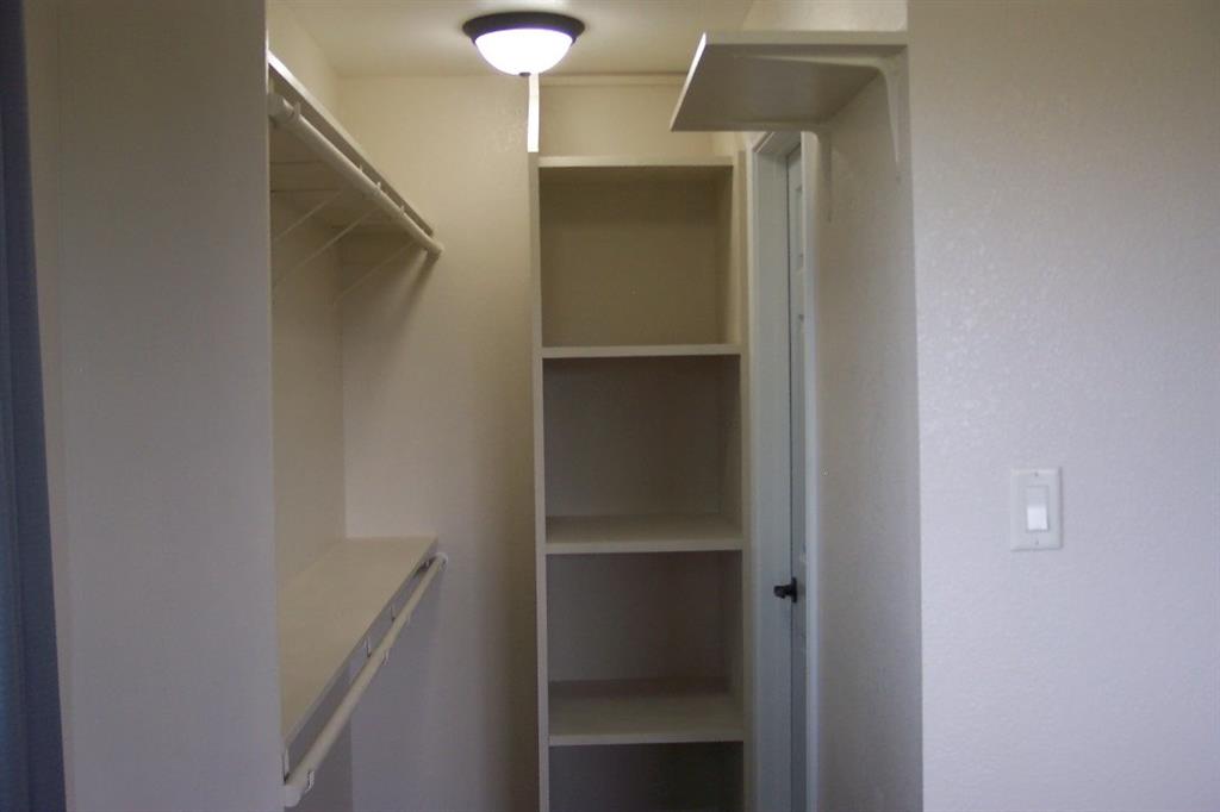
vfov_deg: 35.0
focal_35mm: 38
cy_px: 406
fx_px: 1287
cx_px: 610
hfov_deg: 50.7
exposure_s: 1/60
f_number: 2.8
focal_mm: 8
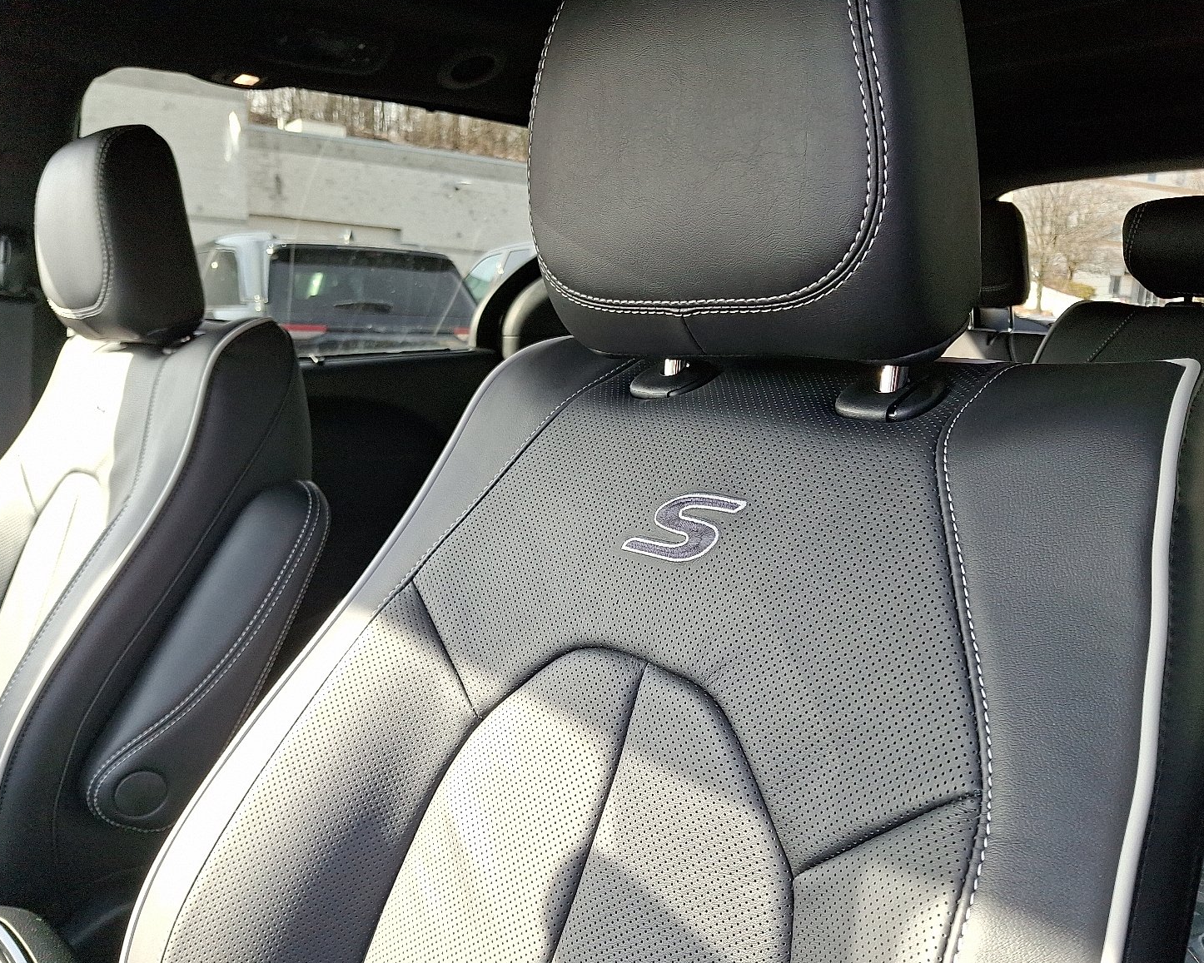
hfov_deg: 64.0
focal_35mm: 27
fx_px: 962
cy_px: 494
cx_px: 640
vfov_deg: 53.2
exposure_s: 1/120
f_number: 1.8
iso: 31
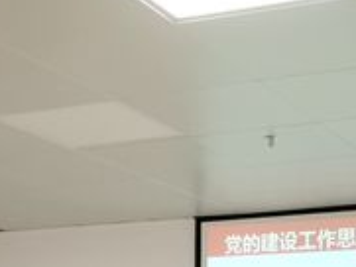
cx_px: 254
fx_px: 988
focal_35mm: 96
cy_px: 422
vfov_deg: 14.2
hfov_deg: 20.3
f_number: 1.8
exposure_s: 1/100
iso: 320
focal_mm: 4.75
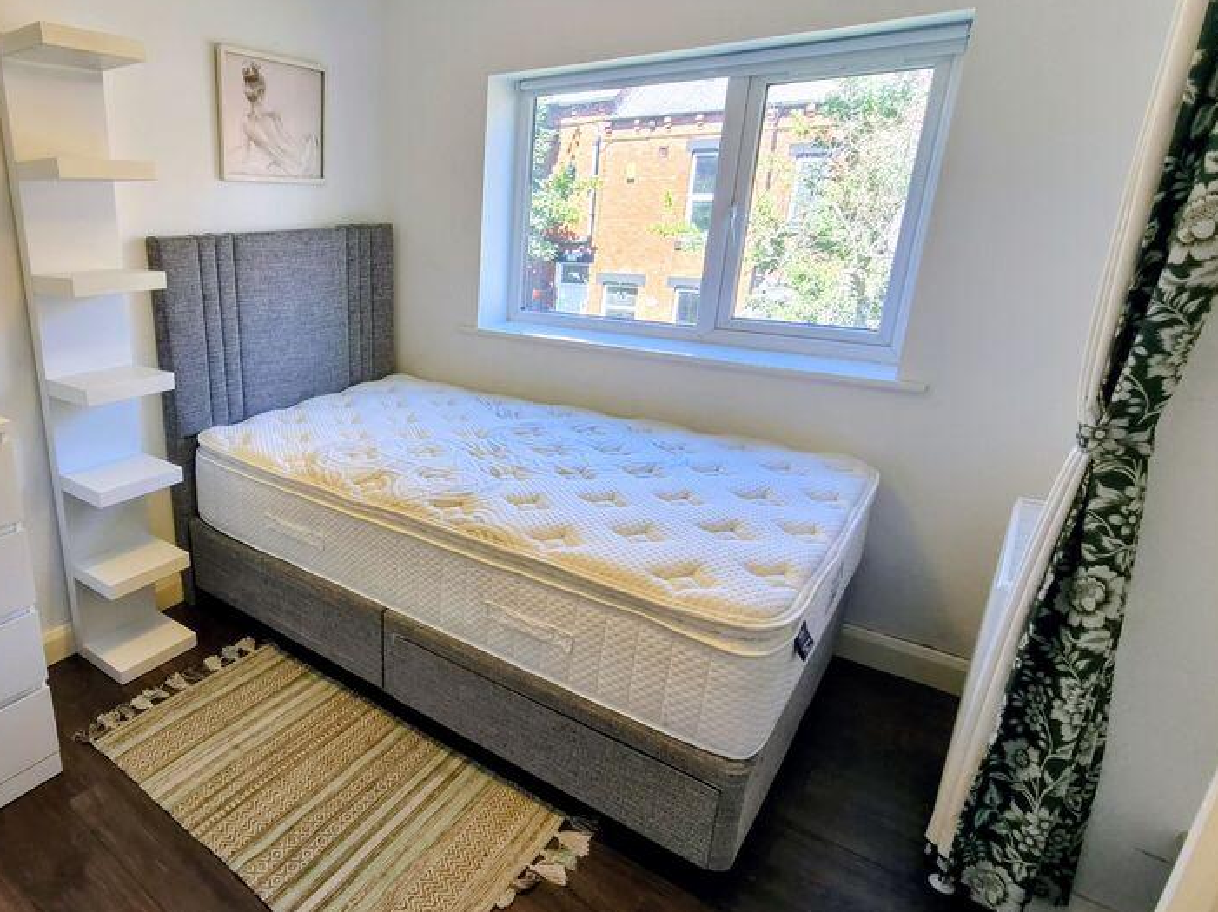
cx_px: 367
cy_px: 424
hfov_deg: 80.6
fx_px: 668
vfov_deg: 68.5
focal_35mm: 19
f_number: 2.2
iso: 50
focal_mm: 2.2
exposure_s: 1/118
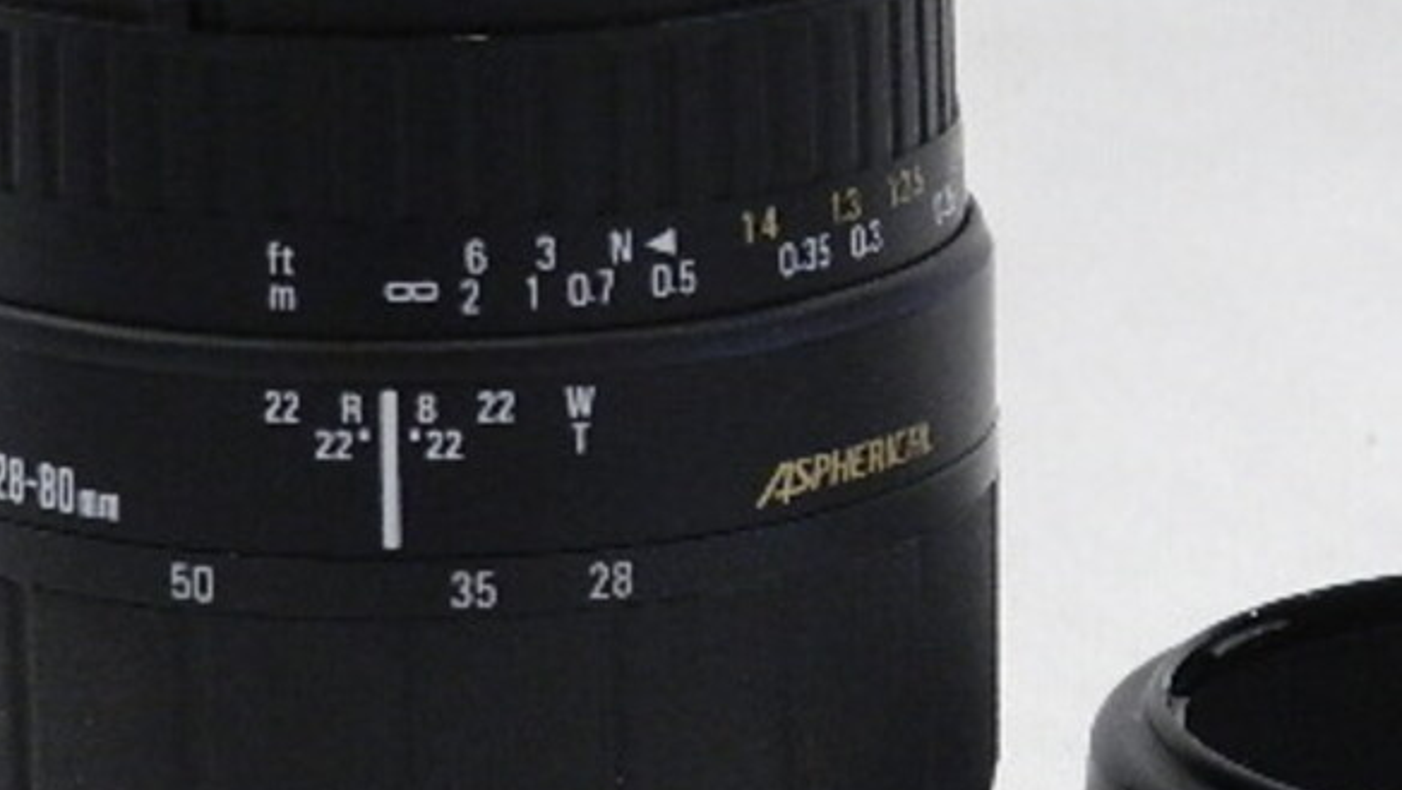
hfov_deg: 11.4
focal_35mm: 188
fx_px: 6992
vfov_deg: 6.5
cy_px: 459
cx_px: 1095
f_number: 4.4
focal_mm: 14.9
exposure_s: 1/60
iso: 800
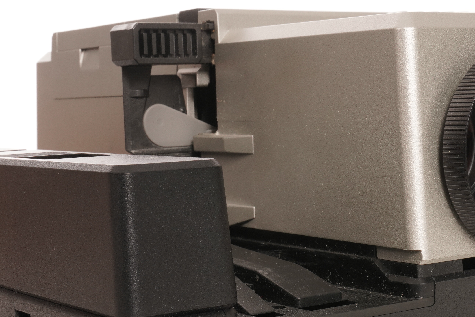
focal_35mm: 89
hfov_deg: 22.8
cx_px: 325
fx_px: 1174
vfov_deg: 15.3
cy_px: 209
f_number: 20
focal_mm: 37
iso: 400
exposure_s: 1/160
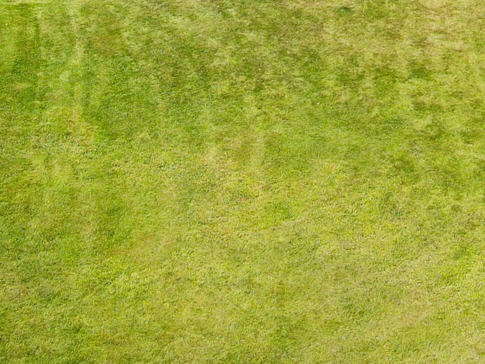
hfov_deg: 26.0
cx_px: 119
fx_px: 1037
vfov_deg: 18.1
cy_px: -150
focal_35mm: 74
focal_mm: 4.5
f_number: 2.8
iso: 100
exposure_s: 1/320
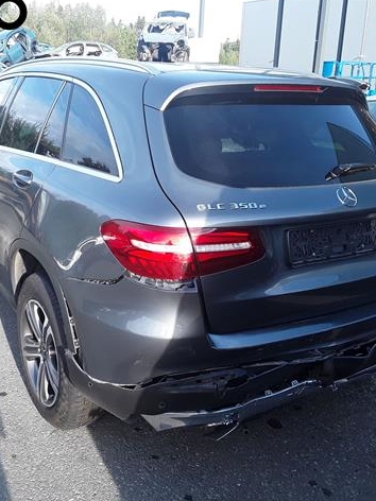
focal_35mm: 38
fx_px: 550
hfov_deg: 37.7
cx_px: 163
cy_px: 248
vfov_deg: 49.0
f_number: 1.9
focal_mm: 2.91
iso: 40
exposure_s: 1/281
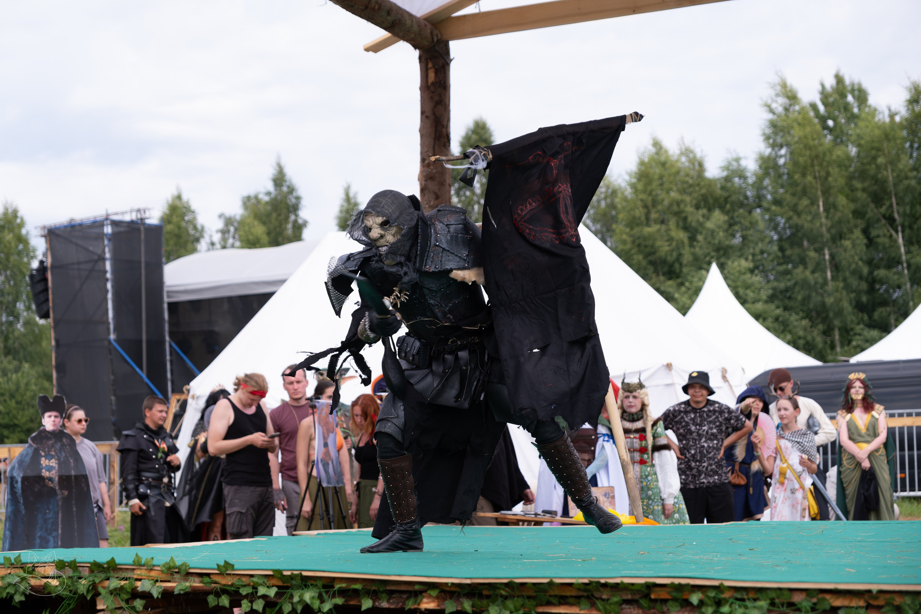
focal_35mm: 71
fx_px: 1816
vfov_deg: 19.2
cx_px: 460
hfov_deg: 28.5
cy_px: 307
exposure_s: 1/1000
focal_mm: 47
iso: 160
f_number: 3.2
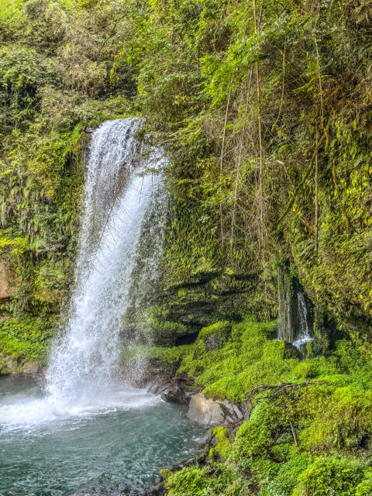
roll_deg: -0.3
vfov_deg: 39.7
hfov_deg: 30.3
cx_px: 186
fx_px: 688
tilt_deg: +0.5
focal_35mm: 48
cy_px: 248
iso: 80
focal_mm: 6.86
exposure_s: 1/244
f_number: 1.78
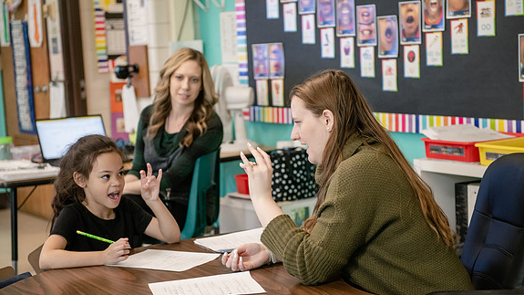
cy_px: 170
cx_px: 262
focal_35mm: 74
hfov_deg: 28.6
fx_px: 1028
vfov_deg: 16.3
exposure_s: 1/200
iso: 2000
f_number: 3.5
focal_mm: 70
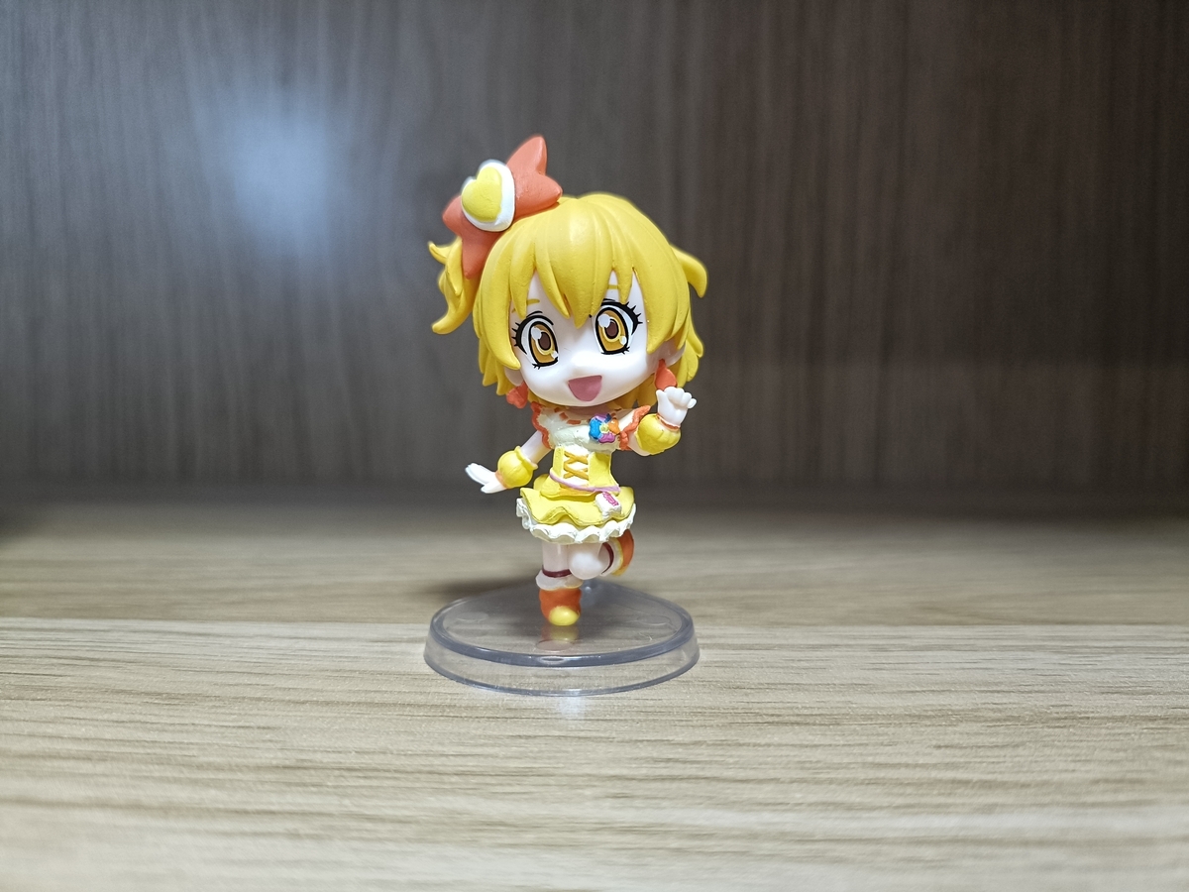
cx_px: 594
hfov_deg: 69.4
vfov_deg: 54.9
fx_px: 859
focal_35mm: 25
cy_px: 446
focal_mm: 4.7
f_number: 1.7
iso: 1000
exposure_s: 1/33.3
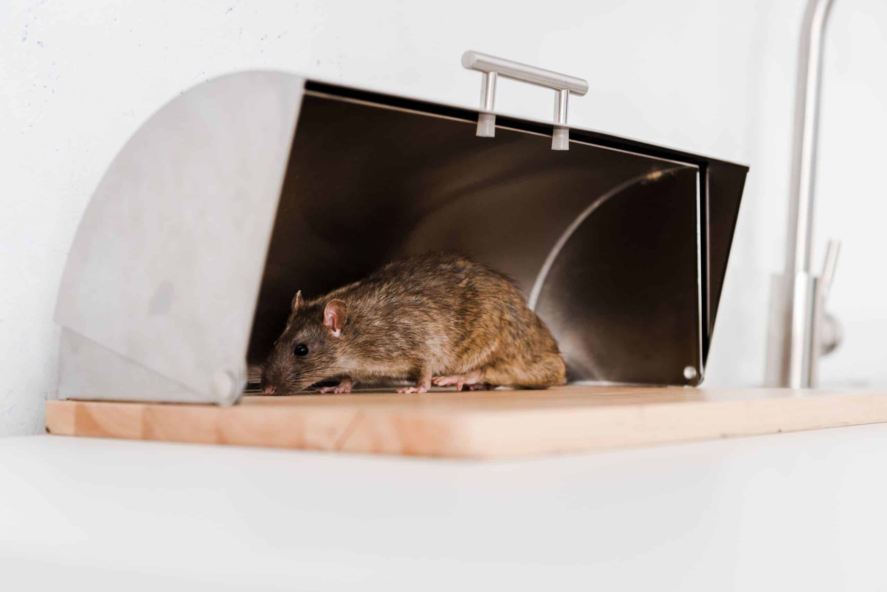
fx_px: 1282
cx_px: 444
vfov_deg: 26.0
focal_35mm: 52
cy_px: 296
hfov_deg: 38.2
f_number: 4
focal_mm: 52
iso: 640
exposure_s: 1/160
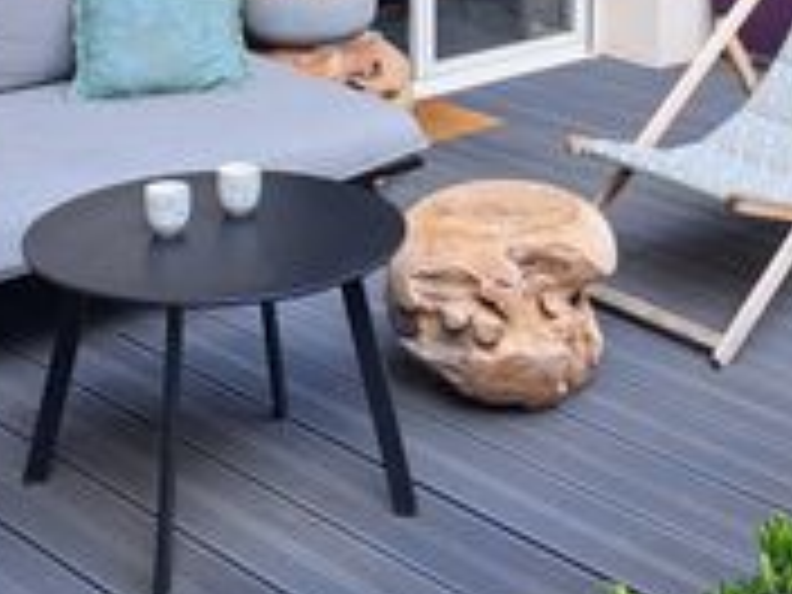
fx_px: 1876
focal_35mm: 82
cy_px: 9
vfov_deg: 17.6
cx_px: 490
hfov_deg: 23.8
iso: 50
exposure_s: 1/168
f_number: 1.8
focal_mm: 5.23
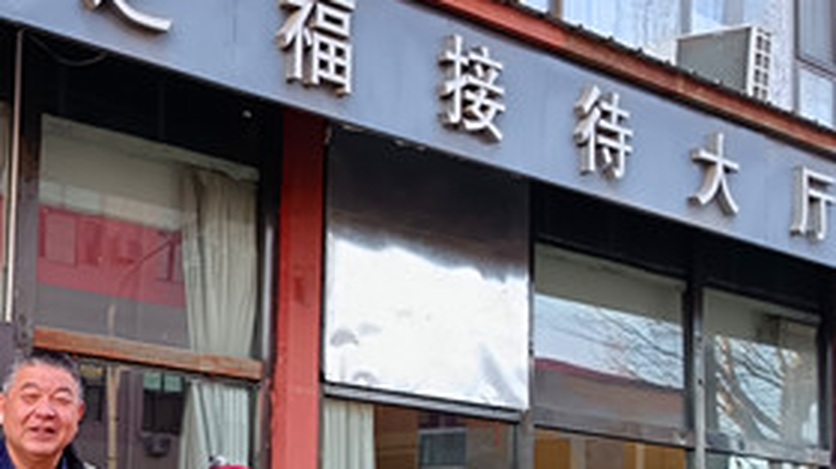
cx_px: 149
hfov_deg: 27.3
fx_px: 1683
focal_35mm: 76
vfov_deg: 15.7
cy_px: 387
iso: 233
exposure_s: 1/100
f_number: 1.75
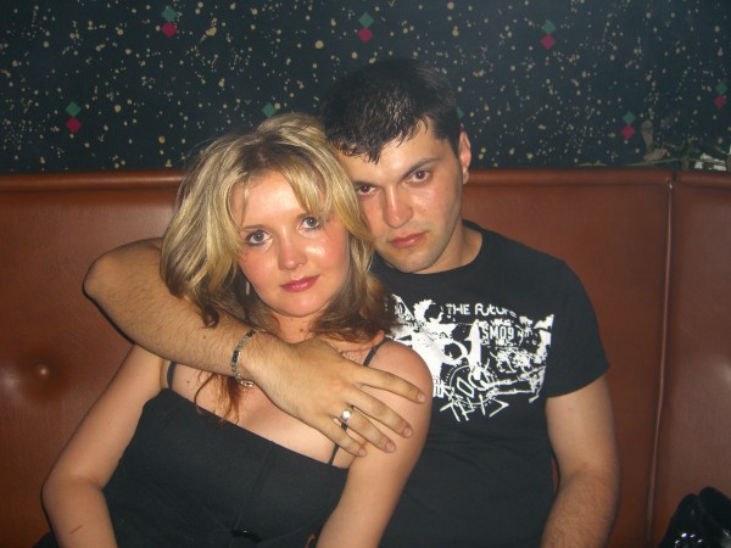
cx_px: 366
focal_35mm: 38
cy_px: 274
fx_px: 802
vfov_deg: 37.7
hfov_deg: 49.0
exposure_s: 1/60
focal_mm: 7.9
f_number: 2.8
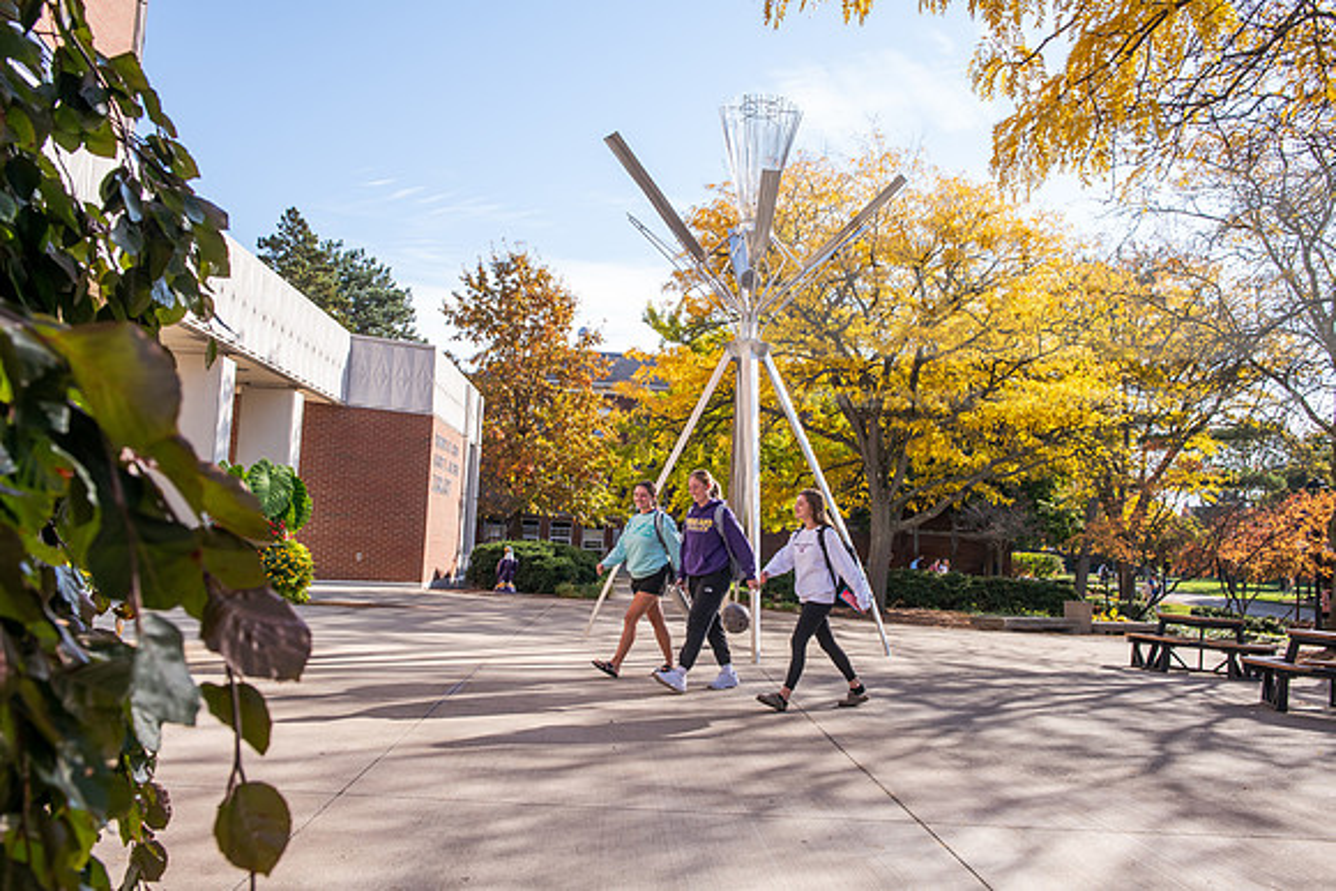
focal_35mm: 31
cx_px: 668
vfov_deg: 42.3
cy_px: 446
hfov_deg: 60.3
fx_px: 1151
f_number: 8
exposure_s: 1/320
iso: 320
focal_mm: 31
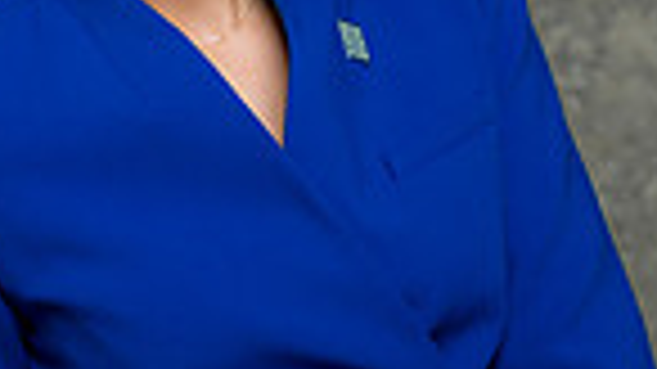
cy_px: 274
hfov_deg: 7.9
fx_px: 4772
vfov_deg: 4.4
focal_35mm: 274
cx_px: 356
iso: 125
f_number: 5
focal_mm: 85
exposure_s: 1/200
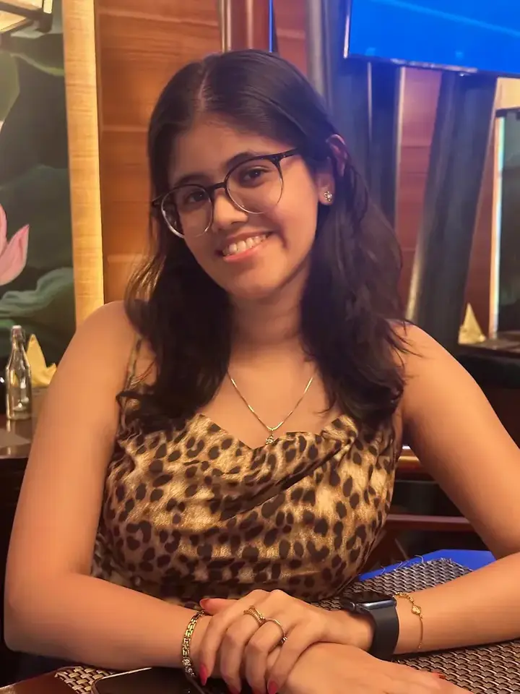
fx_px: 961
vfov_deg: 39.7
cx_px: 260
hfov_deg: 30.3
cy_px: 347
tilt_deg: -7.1
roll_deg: -0.2
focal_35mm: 48
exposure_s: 1/20
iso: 1000
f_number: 1.78
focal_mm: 6.86
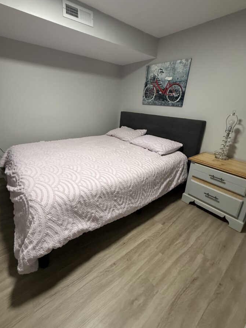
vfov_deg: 94.2
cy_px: 149
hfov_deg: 77.8
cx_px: 109
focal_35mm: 16
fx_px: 152
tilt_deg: -17.0
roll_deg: -2.2
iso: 320
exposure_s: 1/120
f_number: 2.2
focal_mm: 2.22
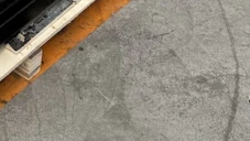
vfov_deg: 11.6
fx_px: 610
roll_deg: -0.9
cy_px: -156
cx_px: -39
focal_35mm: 92
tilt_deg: -22.5
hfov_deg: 21.7
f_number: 1.78
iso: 64
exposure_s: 1/230
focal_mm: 6.86
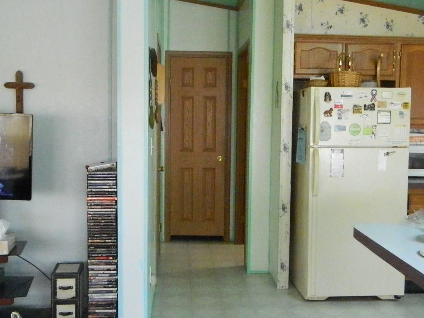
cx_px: 212
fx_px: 502
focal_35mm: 41
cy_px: 159
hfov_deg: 45.8
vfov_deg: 35.1
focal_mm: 7.3
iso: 3200
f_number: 3.5
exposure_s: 1/125
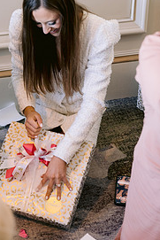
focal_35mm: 83
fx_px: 553
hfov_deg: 16.4
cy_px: 78
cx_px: 50
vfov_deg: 24.3
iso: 800
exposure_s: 1/125
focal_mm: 50
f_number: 3.2
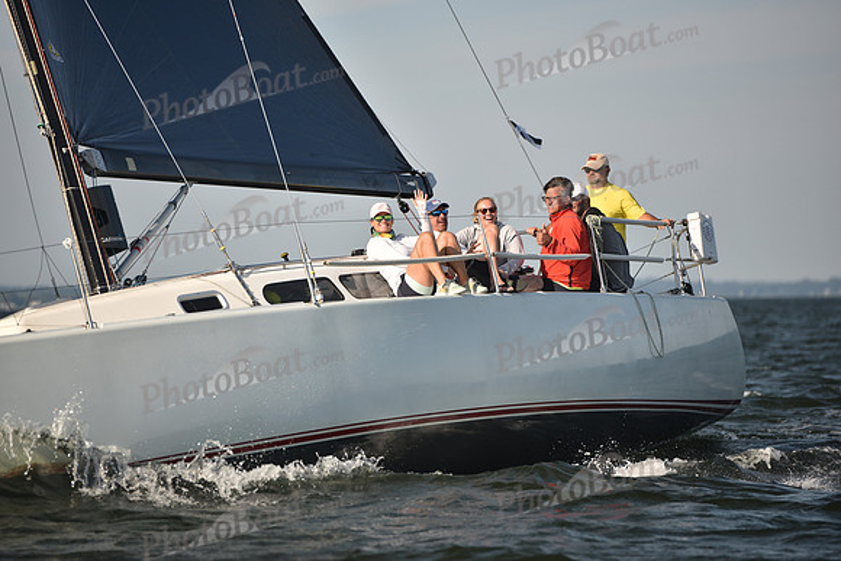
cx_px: 420
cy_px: 280
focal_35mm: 200
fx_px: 4673
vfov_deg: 6.9
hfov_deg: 10.3
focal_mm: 200
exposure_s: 1/1250
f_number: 3.5
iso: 250
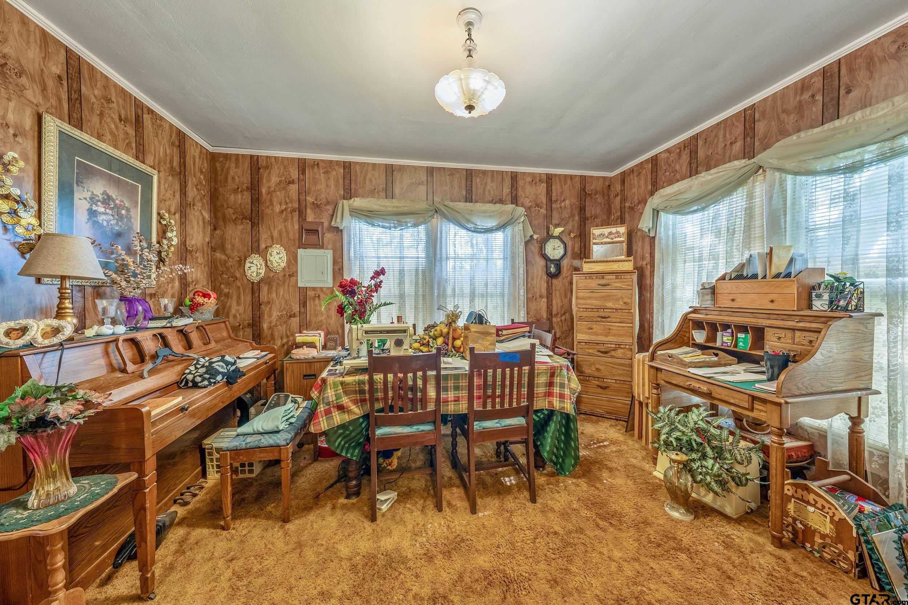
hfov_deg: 112.6
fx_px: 303
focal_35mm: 12
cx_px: 454
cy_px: 302
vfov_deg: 90.0
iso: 800
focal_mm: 12
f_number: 8
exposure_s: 1/3
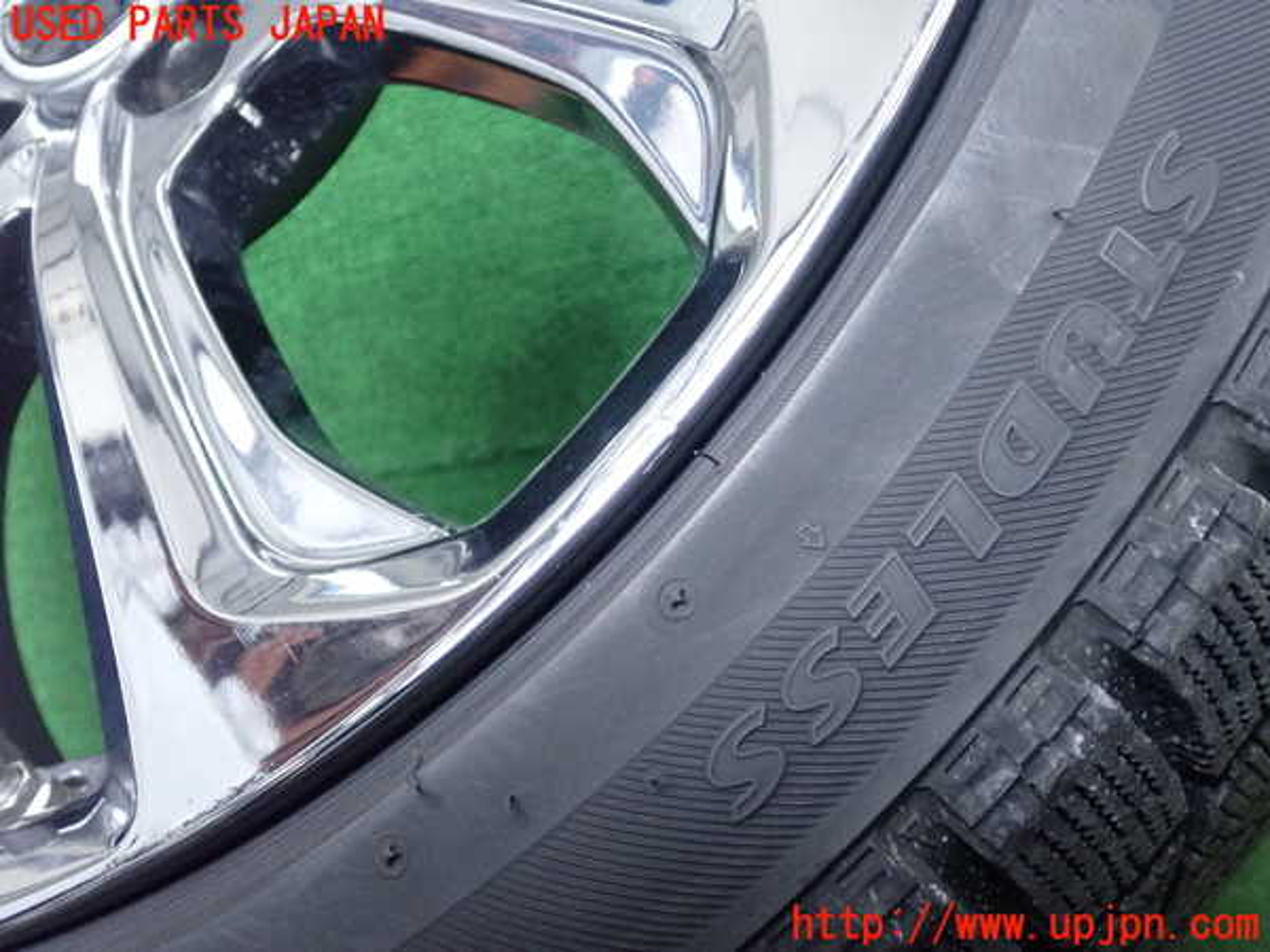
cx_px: 635
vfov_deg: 39.7
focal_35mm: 36
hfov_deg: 51.4
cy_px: 476
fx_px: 1321
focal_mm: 6.37
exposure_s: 1/125
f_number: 2.5
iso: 1250
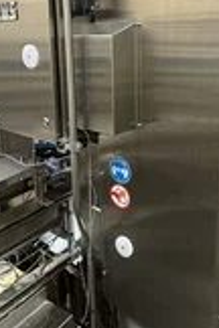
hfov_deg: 36.7
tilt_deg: -12.3
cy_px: 99
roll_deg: +1.1
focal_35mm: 36
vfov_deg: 51.7
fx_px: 328
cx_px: 134
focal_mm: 2.22
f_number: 2.2
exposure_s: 1/60
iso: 400
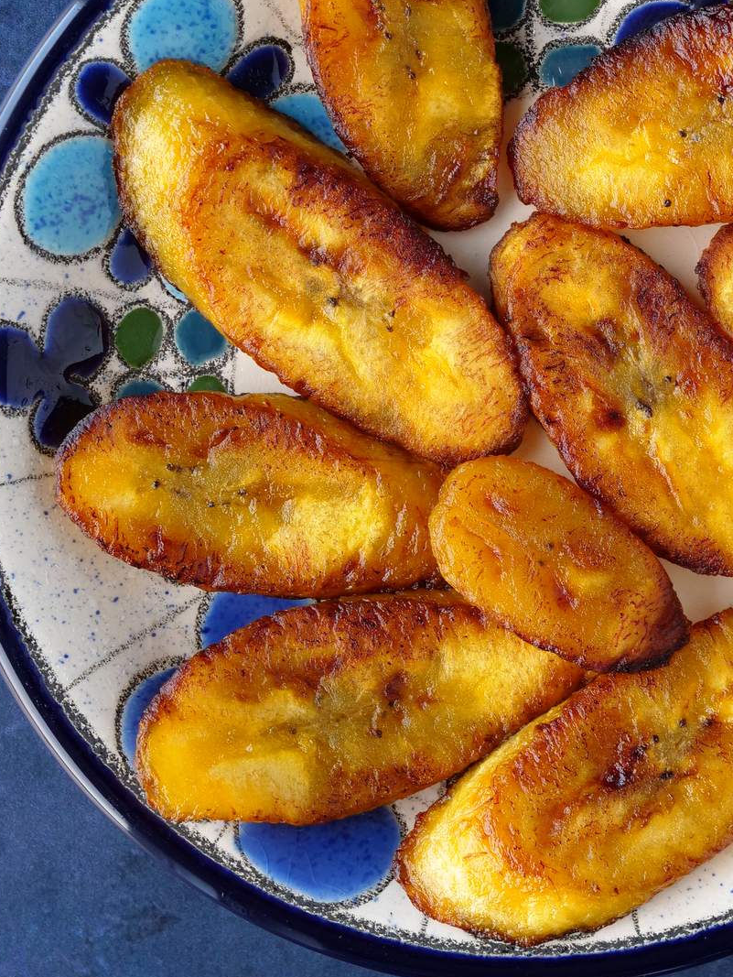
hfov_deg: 25.4
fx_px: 1608
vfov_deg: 33.6
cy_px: 361
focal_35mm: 57
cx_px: 536
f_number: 4.5
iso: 320
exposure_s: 1/60
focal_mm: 19
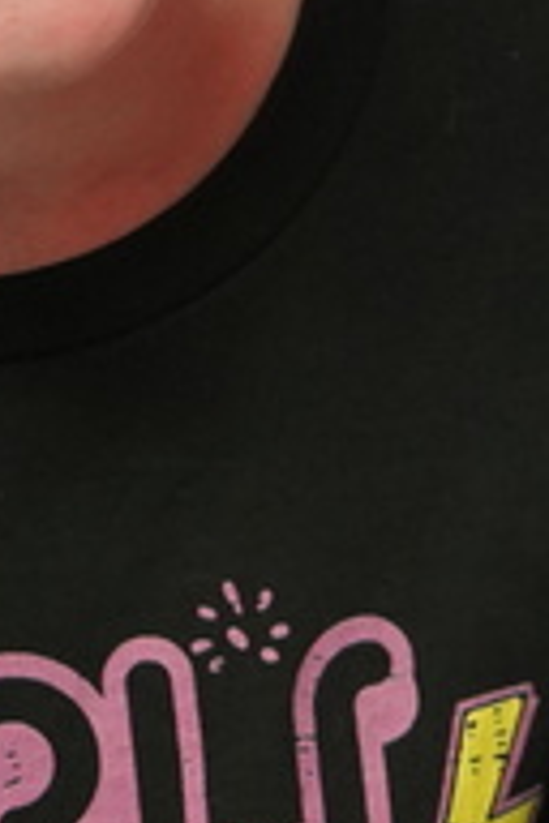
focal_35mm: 262
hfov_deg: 5.2
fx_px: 5993
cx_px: 440
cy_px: 883
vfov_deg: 7.8
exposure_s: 1/160
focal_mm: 49
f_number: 4.5
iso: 4000
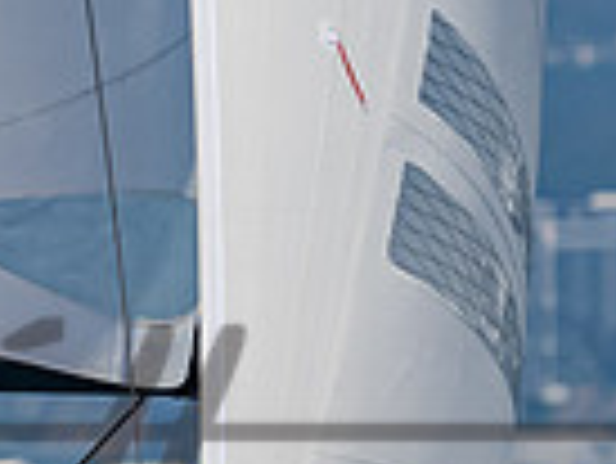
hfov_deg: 1.0
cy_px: 939
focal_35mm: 1898
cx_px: -838
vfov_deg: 0.8
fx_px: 33805
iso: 400
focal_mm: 220
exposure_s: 1/2000
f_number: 6.3
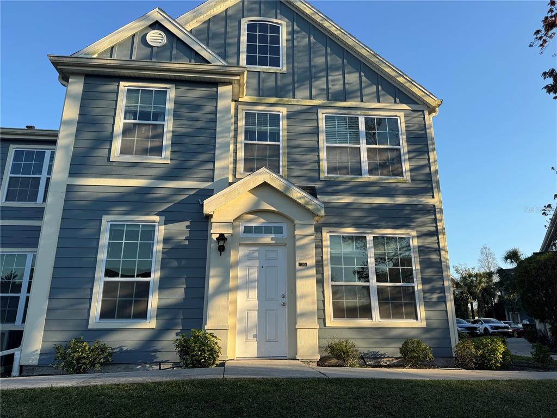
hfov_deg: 71.6
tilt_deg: +15.3
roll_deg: +0.1
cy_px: 209
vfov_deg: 56.8
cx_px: 278
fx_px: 386
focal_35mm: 24
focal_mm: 6.76
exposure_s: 1/1818
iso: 80
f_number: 1.78
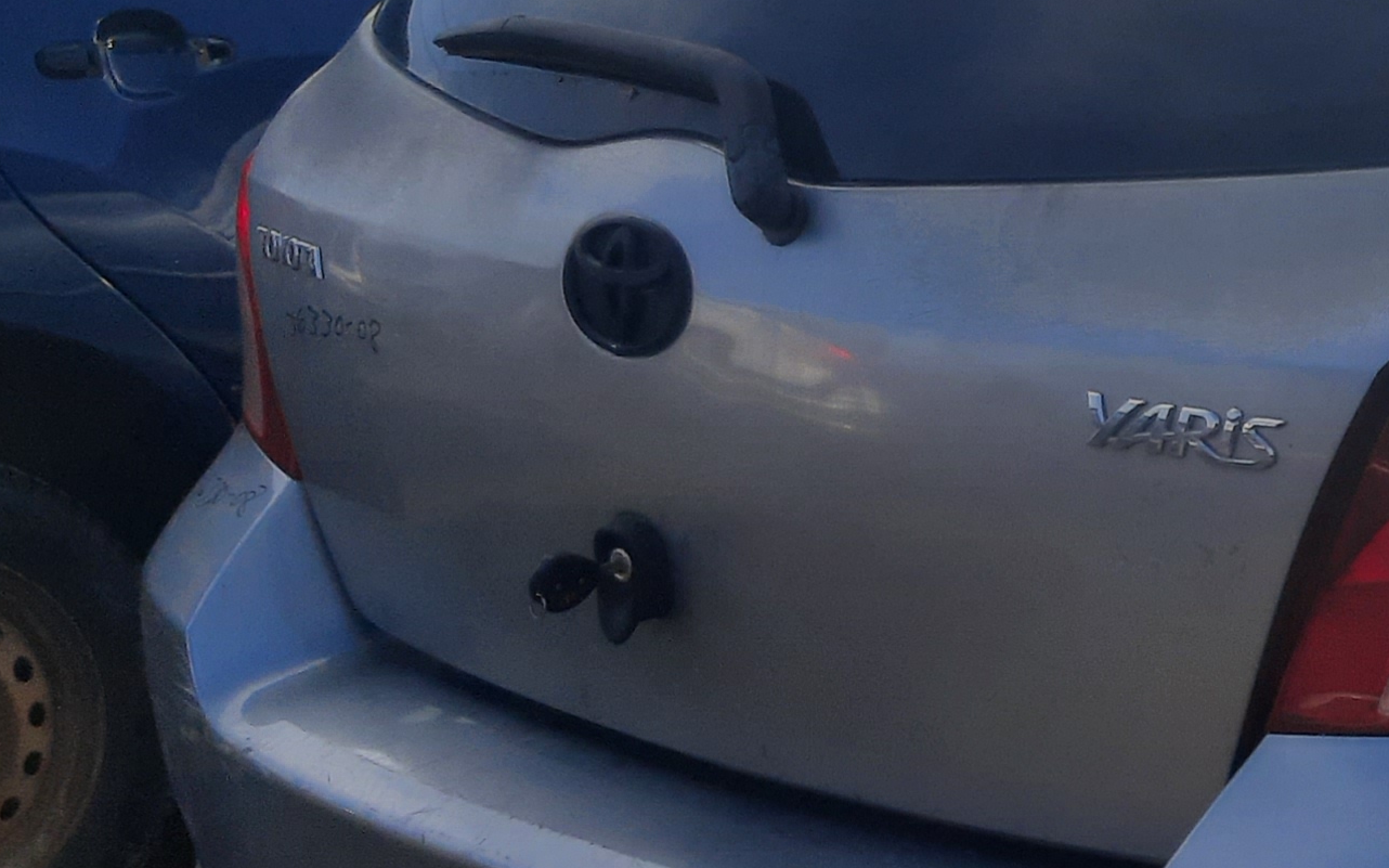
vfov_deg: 15.2
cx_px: 1741
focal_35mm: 86
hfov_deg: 22.0
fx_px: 3255
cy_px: 474
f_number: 1.7
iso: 40
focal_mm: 3.92
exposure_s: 1/2092
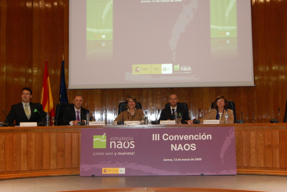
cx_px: 144
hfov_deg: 34.5
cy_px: 96
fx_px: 462
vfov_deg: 23.4
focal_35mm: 58
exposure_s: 1/60
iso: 1600
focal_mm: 38
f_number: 4.8
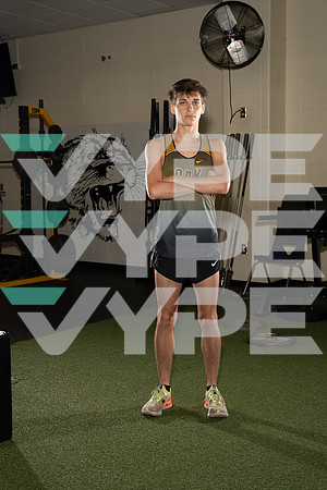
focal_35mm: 49
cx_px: 164
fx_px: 668
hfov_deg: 27.5
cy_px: 245
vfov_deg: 40.3
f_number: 6.3
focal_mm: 49
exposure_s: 1/250
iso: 400
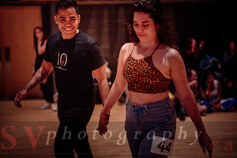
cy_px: 72
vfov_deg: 25.0
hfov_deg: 36.8
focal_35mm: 54
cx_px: 128
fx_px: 356
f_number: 1.4
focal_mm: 50
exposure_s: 1/320
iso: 1600
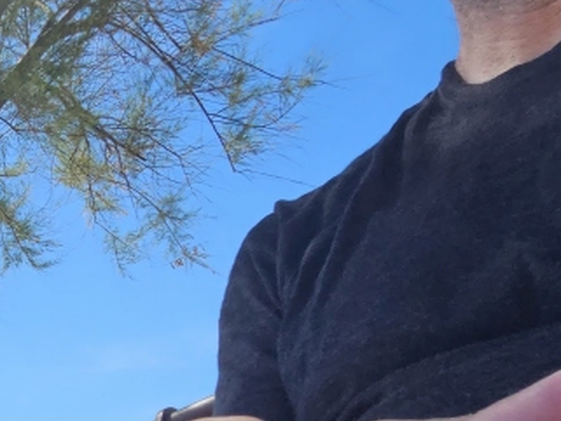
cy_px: 438
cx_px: 27
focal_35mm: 54
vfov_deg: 25.5
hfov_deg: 33.1
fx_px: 875
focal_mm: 2.2
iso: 50
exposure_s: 1/1488
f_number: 2.2
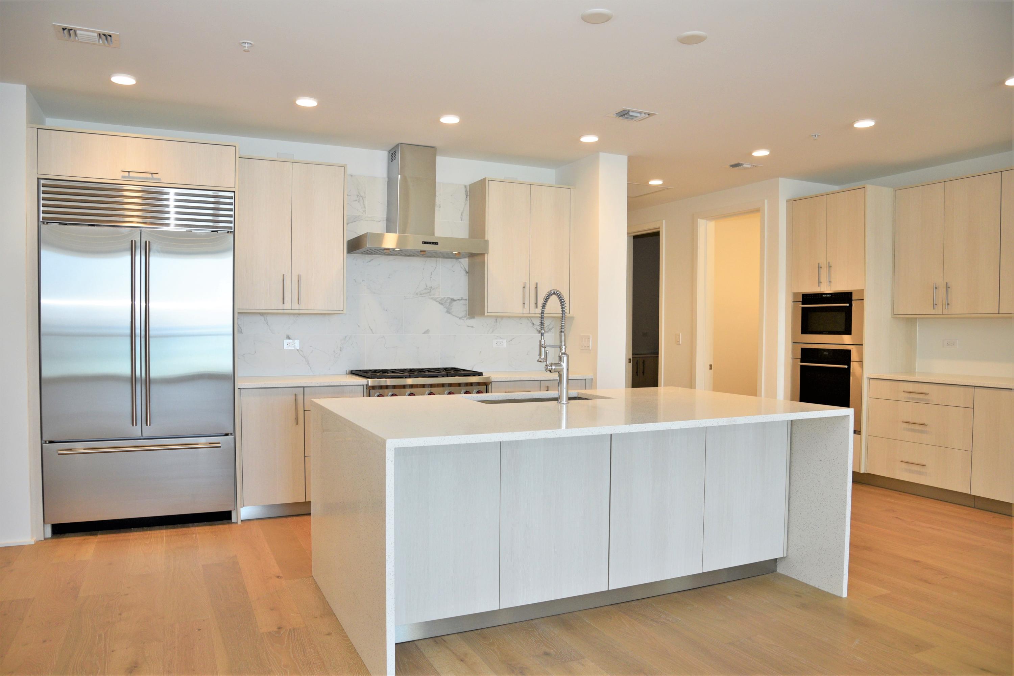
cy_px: 338
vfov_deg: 53.1
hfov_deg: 73.7
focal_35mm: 24
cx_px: 507
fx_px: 676
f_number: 5
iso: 800
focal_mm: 24
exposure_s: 1/100
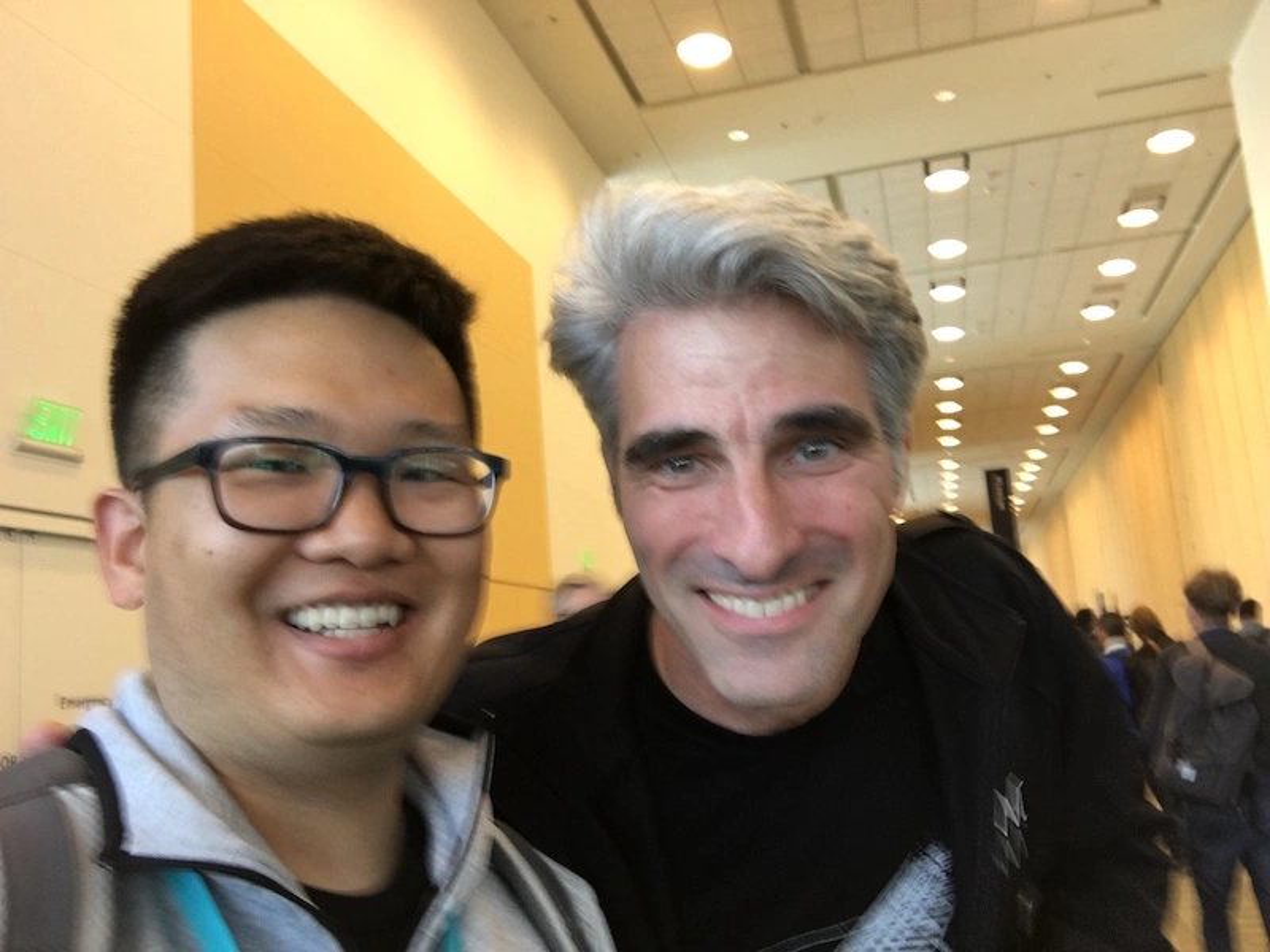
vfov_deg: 45.4
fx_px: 1137
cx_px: 635
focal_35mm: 31
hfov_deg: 58.4
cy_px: 476
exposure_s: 1/15
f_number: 2.2
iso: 40
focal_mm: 2.65
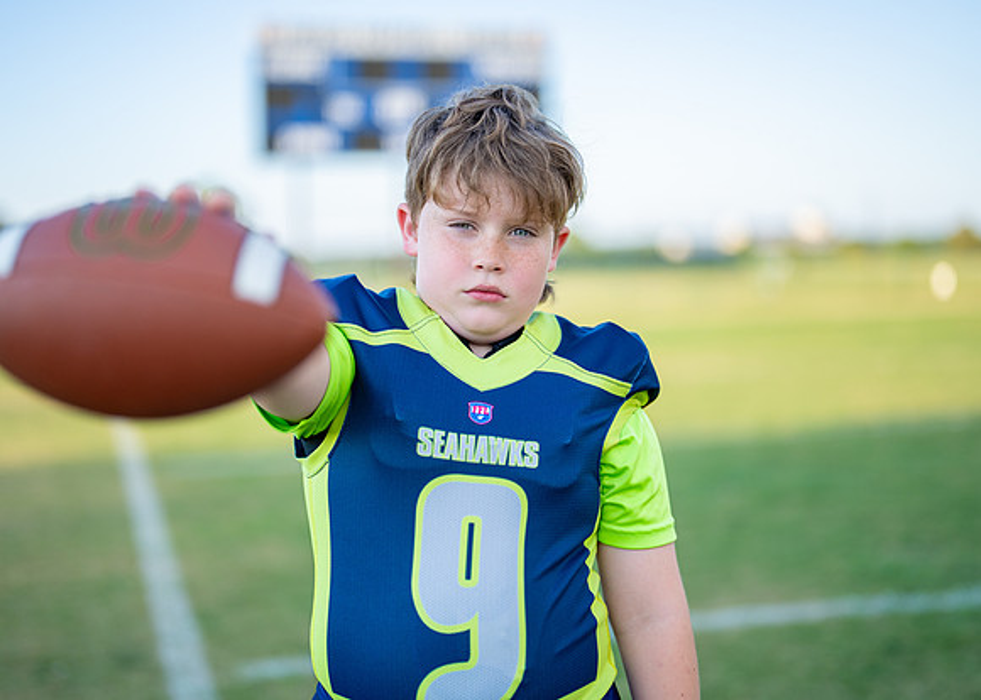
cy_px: 336
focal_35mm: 56
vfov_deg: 25.5
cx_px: 485
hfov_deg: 35.2
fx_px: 1547
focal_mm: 50
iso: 100
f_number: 1.2
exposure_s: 1/2500
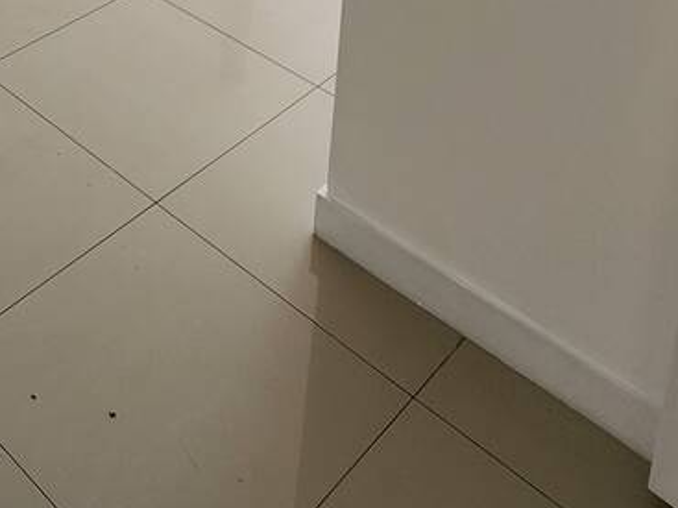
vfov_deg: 21.0
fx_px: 999
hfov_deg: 34.9
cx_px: 42
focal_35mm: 51
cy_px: -368
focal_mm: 2.2
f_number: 2.2
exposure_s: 1/287
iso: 50
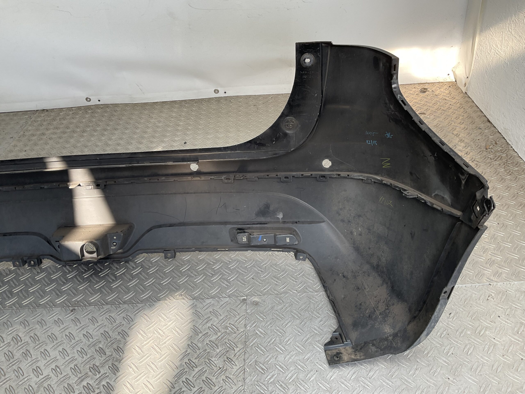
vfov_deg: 48.2
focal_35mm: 29
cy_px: 197
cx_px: 262
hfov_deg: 61.7
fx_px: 440
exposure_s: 1/105
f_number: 1.8
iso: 16
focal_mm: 3
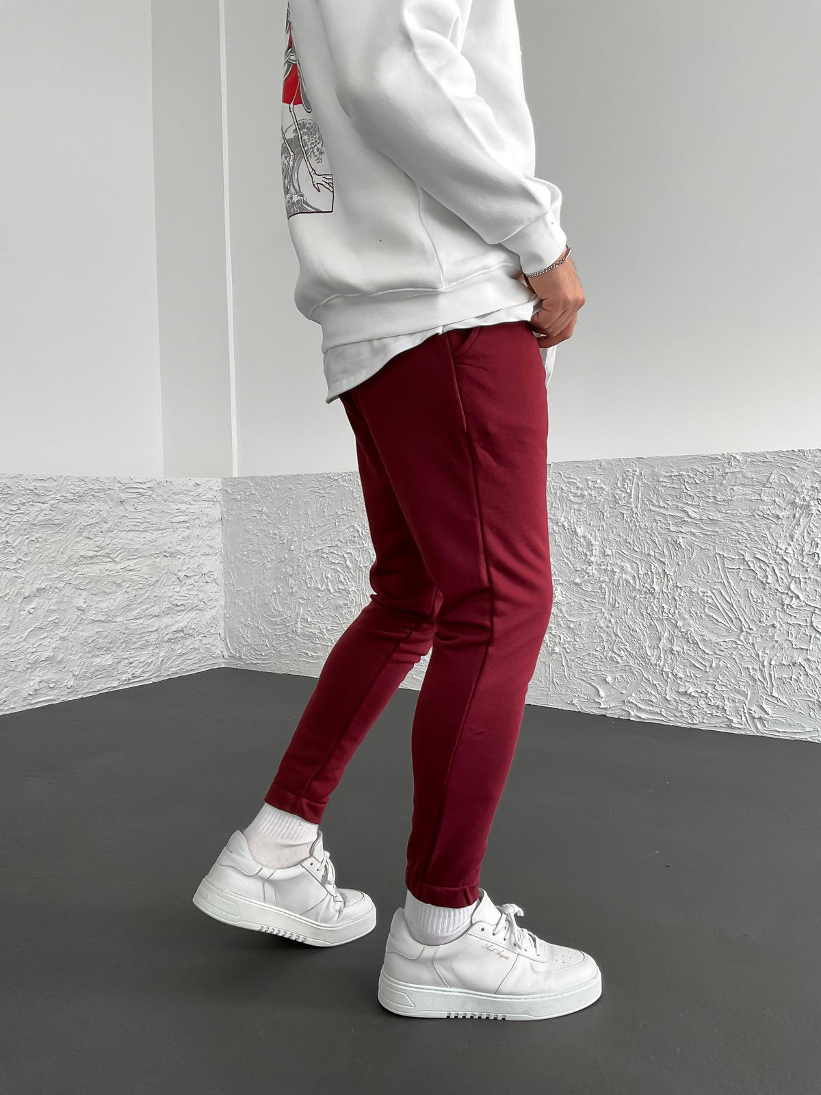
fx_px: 917
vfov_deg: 61.7
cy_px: 548
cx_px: 410
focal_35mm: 29
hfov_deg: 48.2
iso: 32
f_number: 1.8
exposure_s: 1/120
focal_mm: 3
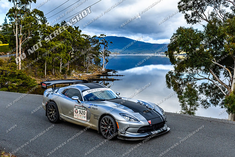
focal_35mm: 43
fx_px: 280
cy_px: 78
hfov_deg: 45.6
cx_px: 118
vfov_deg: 31.3
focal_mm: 28
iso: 640
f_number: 5
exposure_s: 1/5000
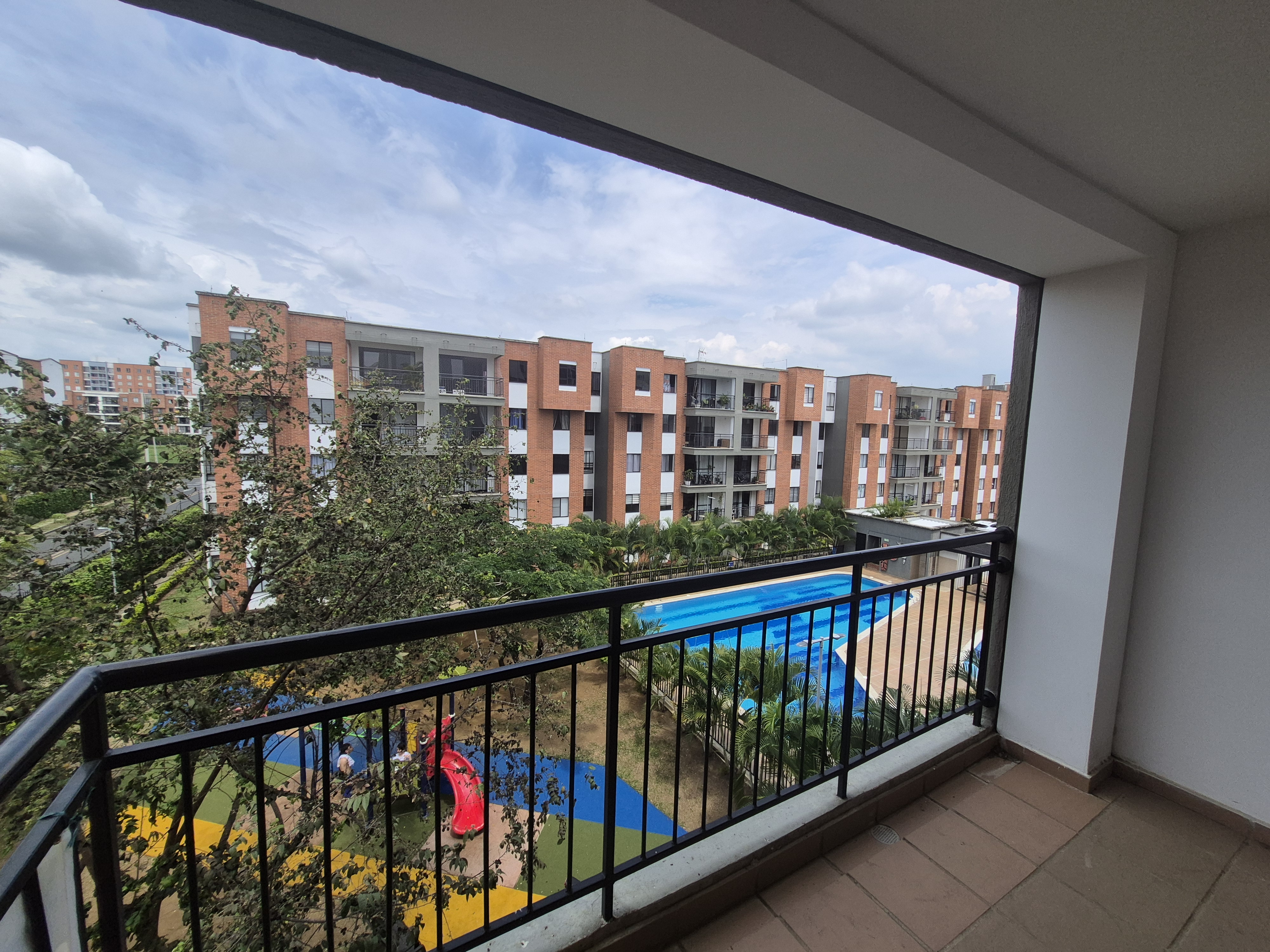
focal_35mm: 13
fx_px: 477
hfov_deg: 106.2
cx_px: 635
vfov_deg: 89.9
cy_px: 476
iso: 50
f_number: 2.2
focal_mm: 1.74
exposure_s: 1/2036
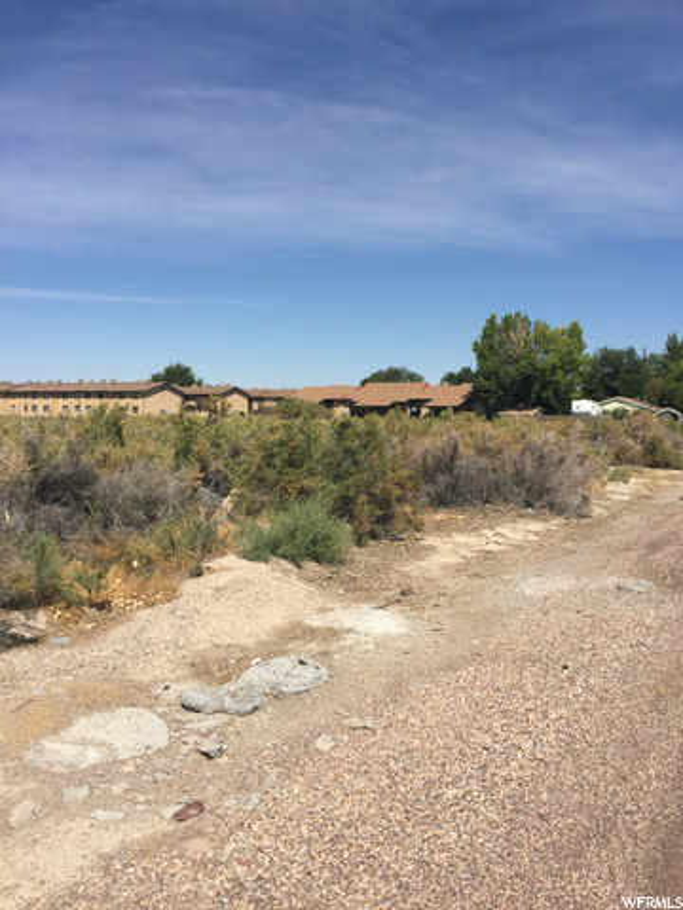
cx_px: 342
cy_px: 455
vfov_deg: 61.7
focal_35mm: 29
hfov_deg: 48.2
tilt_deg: -1.8
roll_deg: -1.2
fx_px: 763
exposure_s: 1/3300
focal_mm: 4.15
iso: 32
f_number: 2.2
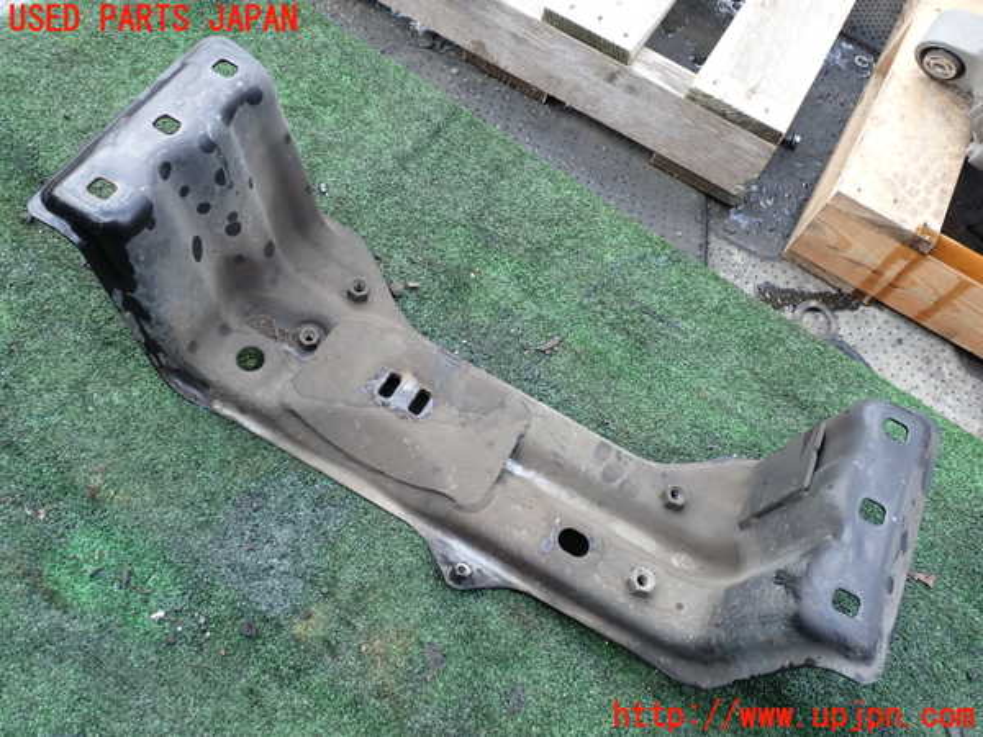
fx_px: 852
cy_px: 368
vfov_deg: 46.8
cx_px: 492
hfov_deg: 60.0
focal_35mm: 30
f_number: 3.2
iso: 100
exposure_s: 1/125
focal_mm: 5.4
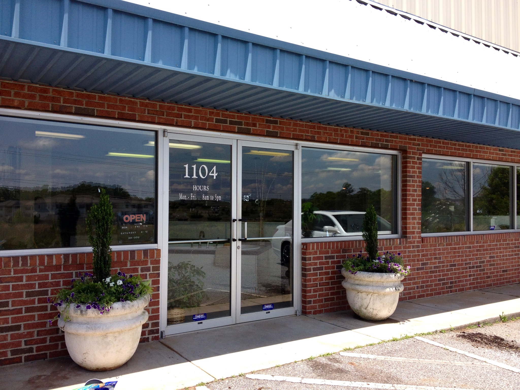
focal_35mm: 35
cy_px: 195
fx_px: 526
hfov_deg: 52.6
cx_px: 260
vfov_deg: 40.7
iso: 64
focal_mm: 4.28
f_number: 2.4
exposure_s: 1/1104
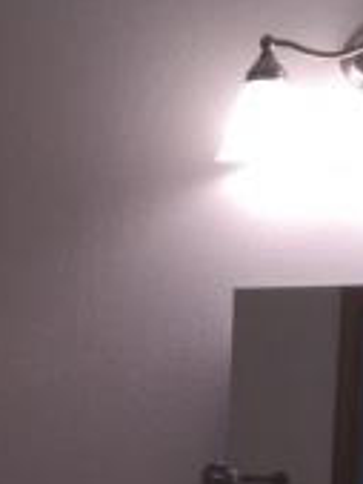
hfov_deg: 11.1
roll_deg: -0.6
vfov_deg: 13.9
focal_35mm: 132
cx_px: -14
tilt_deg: -7.8
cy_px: 753
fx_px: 1843
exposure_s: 1/81
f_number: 2.2
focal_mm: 4.15
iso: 32
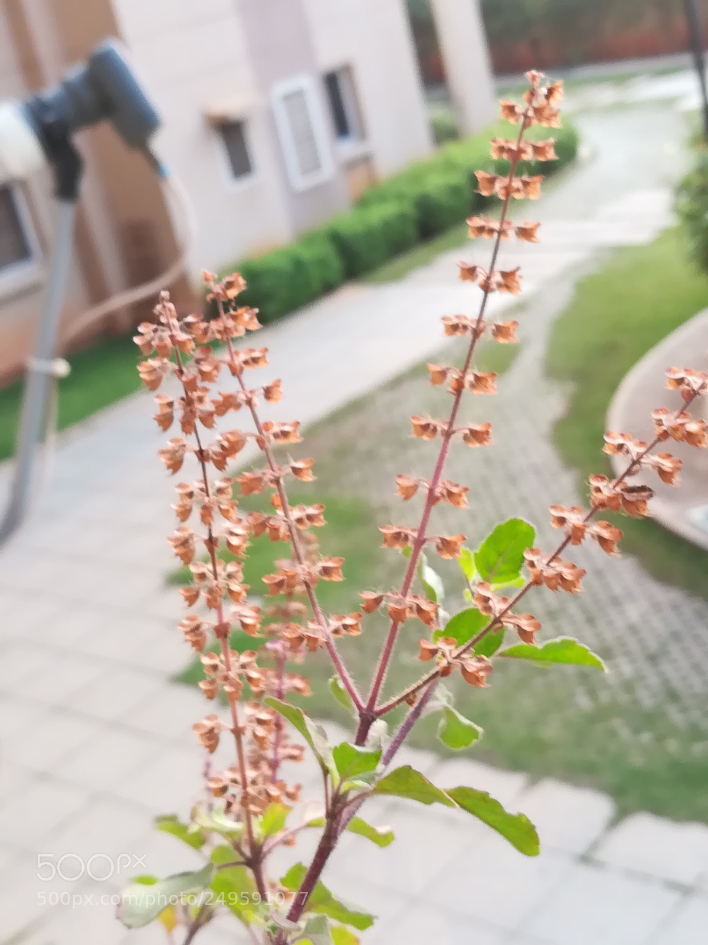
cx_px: 354
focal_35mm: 50
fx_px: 1364
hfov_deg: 29.1
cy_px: 472
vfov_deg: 38.2
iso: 50
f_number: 2.2
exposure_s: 1/50
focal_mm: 3.83
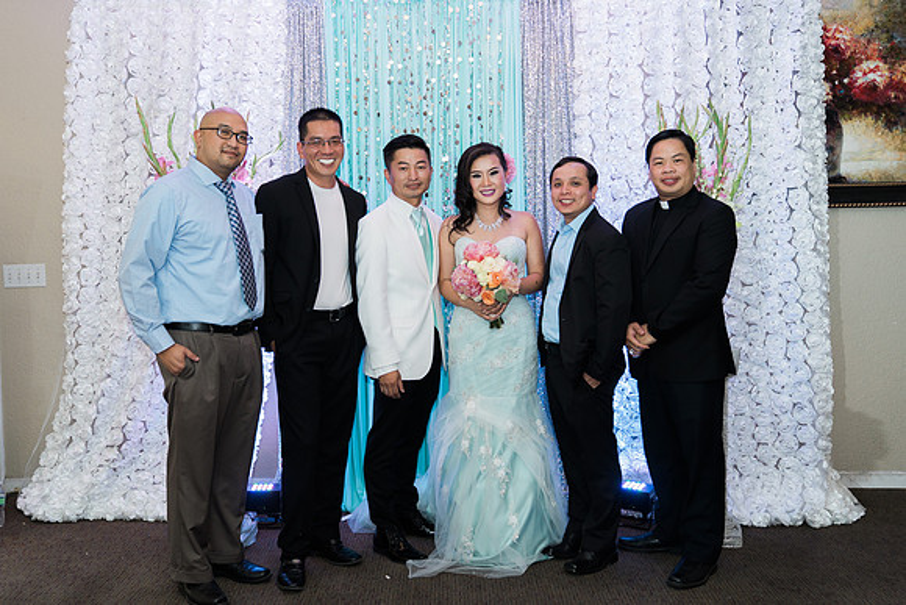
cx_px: 436
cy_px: 289
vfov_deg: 37.8
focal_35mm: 35
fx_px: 882
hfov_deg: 54.4
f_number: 2.8
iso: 1000
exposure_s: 1/160
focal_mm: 32
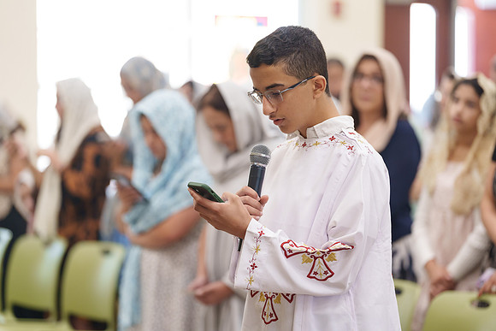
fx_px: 2122
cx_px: 248
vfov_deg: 8.9
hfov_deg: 13.3
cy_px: 166
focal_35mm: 154
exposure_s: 1/160
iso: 1600
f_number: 2.8
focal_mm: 154
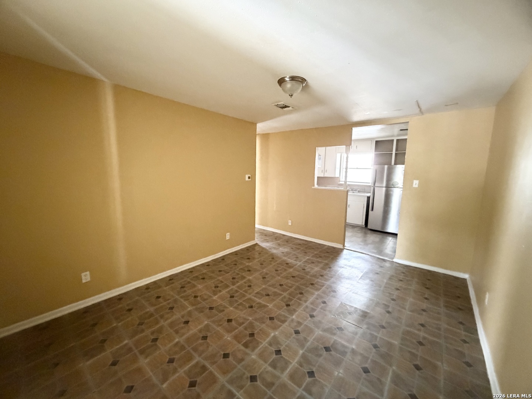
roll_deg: -1.0
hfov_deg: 102.1
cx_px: 266
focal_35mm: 14
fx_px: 215
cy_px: 200
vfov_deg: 85.7
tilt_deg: -8.7
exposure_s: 1/60
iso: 1250
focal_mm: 2.22
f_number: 2.2
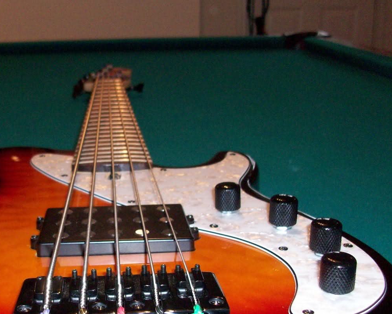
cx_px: 108
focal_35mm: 53
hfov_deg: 34.8
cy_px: 191
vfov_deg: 28.5
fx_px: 615
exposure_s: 1/60
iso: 160
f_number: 2.8
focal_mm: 5.7
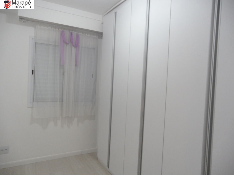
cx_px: 117
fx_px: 162
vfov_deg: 56.8
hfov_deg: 71.6
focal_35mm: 24
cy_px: 88
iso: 160
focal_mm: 4.1
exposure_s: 1/30
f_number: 2.9
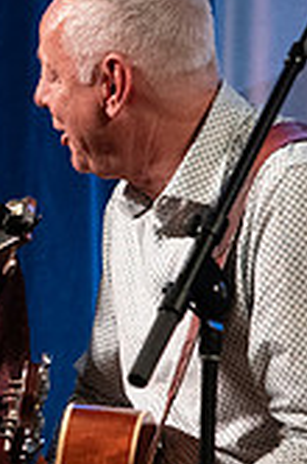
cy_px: 331
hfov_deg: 3.7
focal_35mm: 368
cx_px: -103
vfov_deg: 5.6
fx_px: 4727
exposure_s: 1/200
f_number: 6.3
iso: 6400
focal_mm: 105
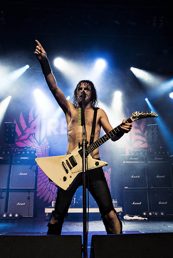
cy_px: 129
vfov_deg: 60.3
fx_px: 223
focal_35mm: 31
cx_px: 86
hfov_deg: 42.4
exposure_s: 1/320
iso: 4000
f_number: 6.3
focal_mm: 31
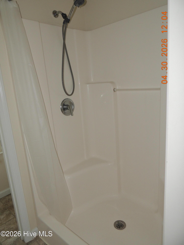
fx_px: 170
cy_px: 122
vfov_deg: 71.6
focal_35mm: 24
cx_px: 92
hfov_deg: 56.8
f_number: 3
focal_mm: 4.3
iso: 200
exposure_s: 1/30
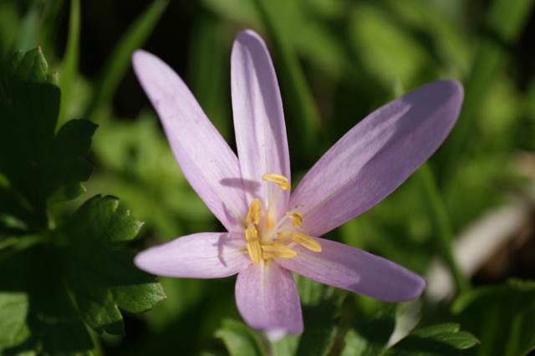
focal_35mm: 420
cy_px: 178
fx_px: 6238
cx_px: 268
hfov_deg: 4.9
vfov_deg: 3.3
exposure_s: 1/500
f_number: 8
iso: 100
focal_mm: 280
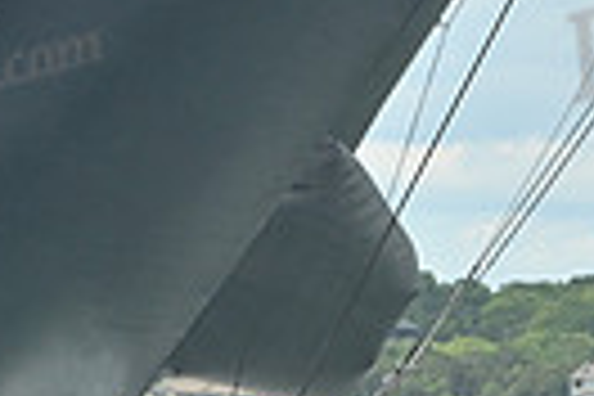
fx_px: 10526
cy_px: 281
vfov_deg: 2.2
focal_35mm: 638
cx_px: 338
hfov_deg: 3.2
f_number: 7.1
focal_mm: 145
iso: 250
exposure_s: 1/1250
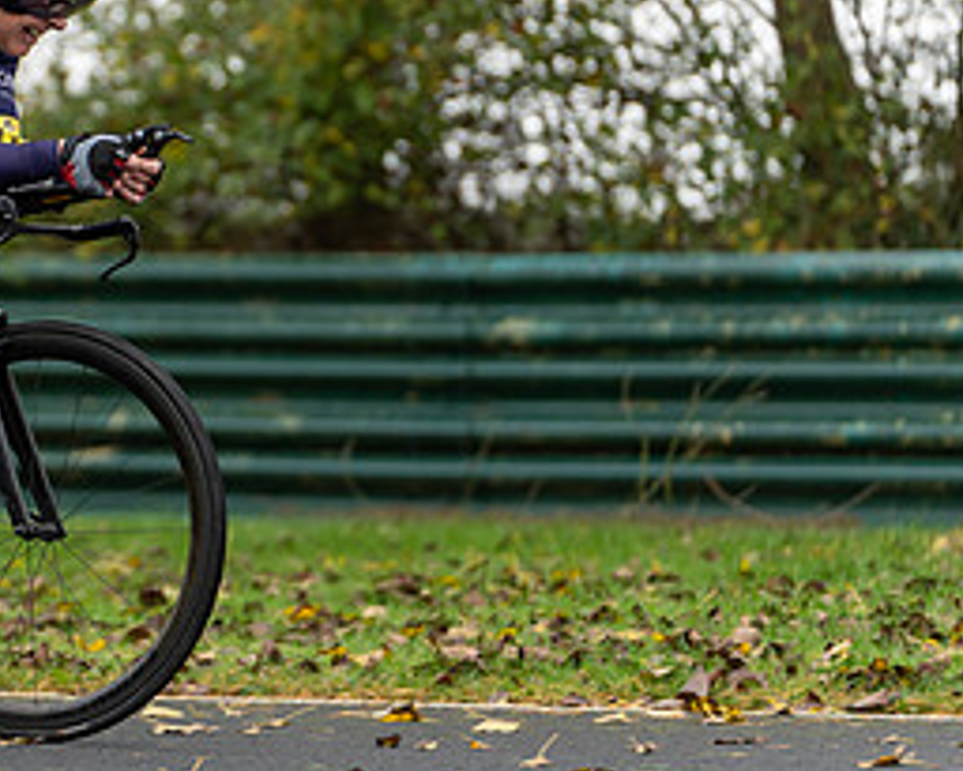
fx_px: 8782
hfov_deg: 6.3
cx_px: 15
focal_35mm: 308
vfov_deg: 5.0
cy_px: 246
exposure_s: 1/1250
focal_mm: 145
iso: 640
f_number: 2.8
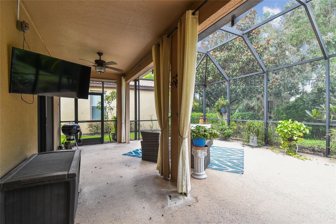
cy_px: 112
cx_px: 168
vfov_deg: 77.3
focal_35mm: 15
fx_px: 140
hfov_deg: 100.4
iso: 100
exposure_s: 1/5
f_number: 7.1
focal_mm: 10
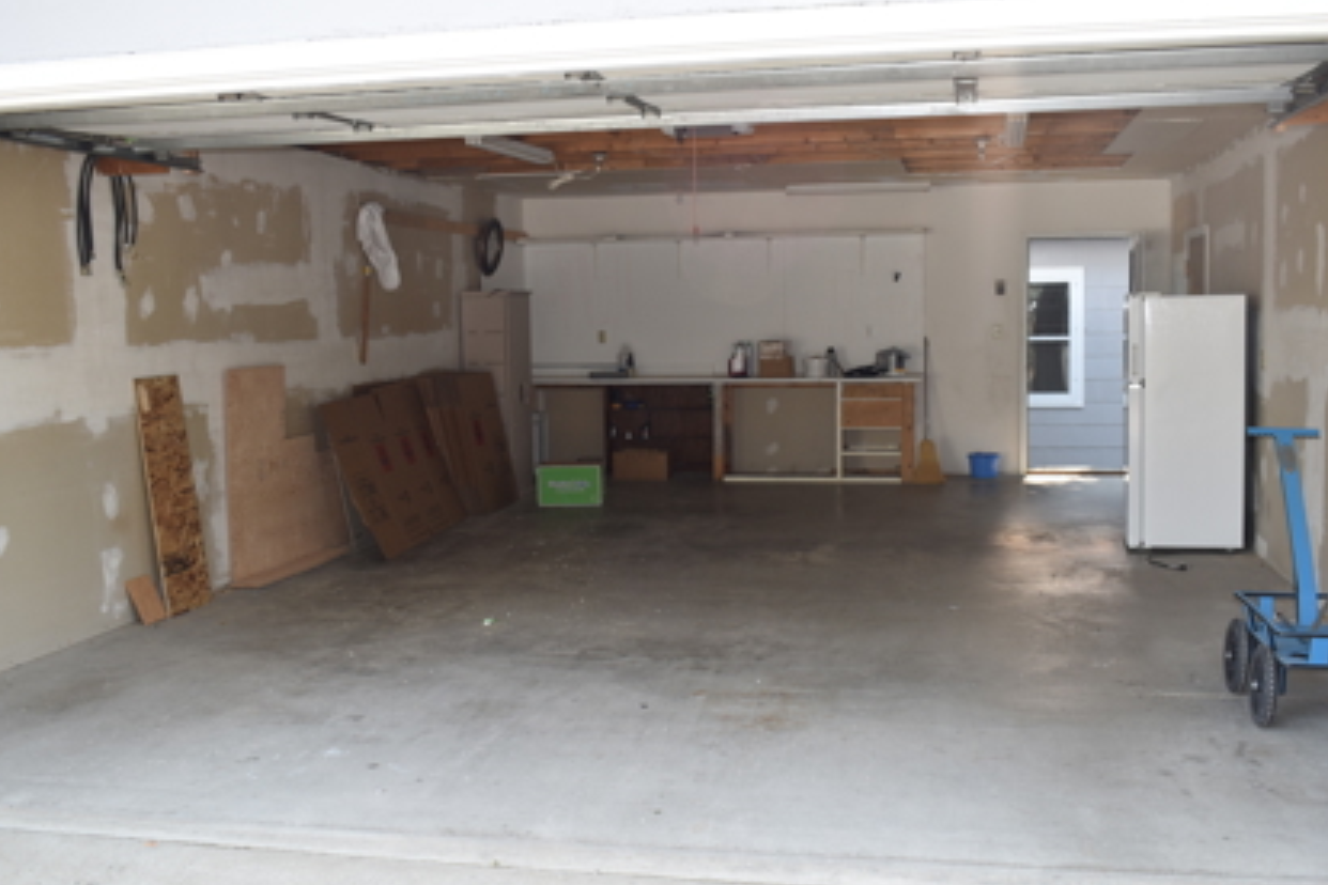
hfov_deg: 51.2
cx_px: 674
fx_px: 1385
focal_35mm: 38
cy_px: 452
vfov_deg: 35.5
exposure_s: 1/125
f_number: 5.6
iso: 180
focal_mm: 23
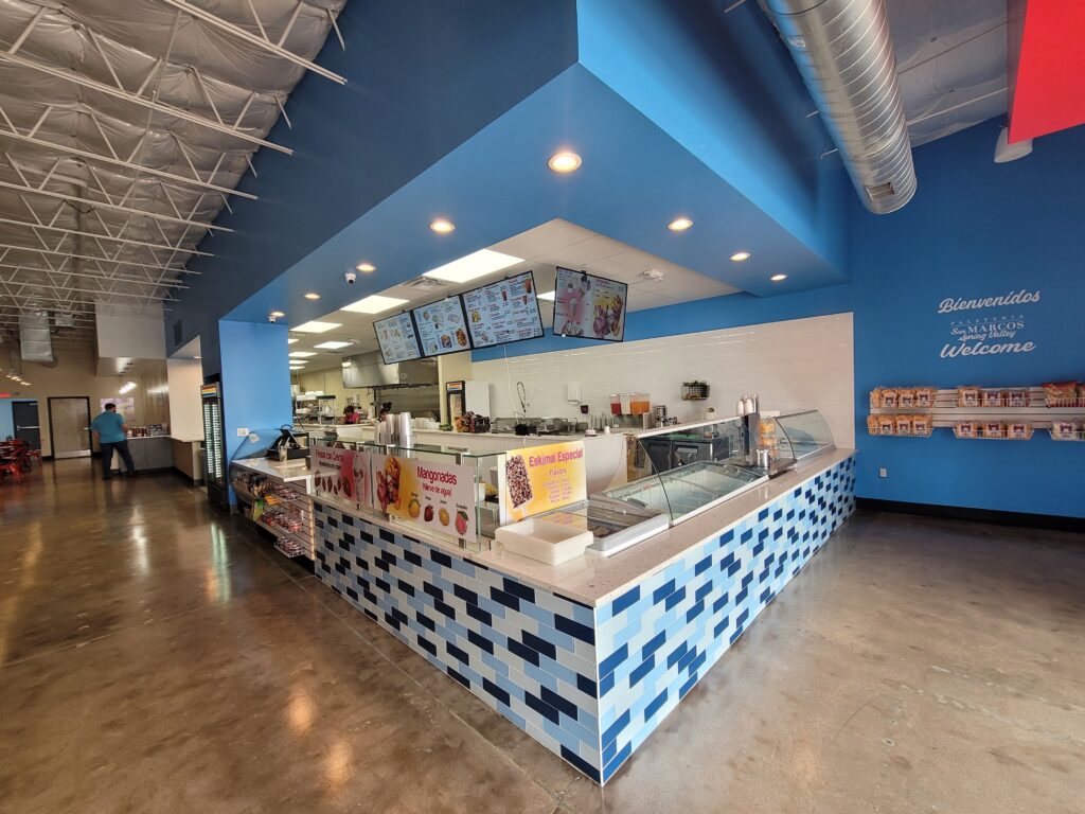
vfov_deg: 89.9
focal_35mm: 13
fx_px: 407
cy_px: 407
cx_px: 542
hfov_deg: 106.2
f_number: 2.2
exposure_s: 1/120
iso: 100
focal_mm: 2.2
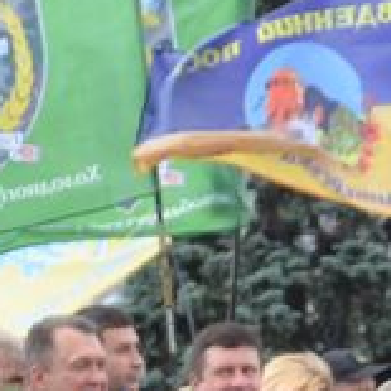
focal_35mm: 252
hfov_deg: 6.9
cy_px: 788
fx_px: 3220
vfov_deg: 6.7
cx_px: -139
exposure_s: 1/400
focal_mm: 22
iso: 250
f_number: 5.6
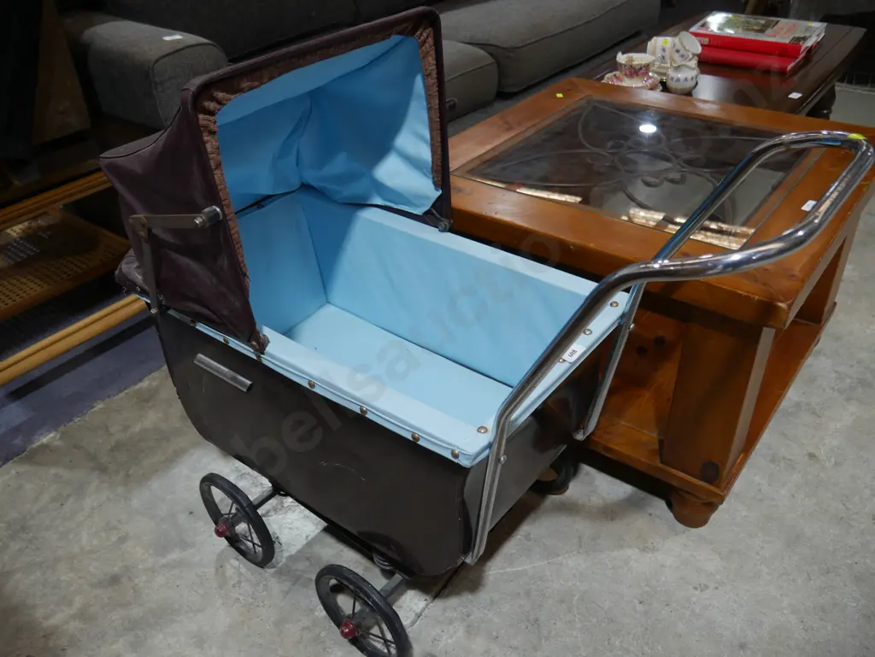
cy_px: 328
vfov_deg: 49.8
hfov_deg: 63.4
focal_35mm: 28
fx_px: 708
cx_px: 438
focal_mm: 14
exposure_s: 1/60
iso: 200
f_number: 3.5
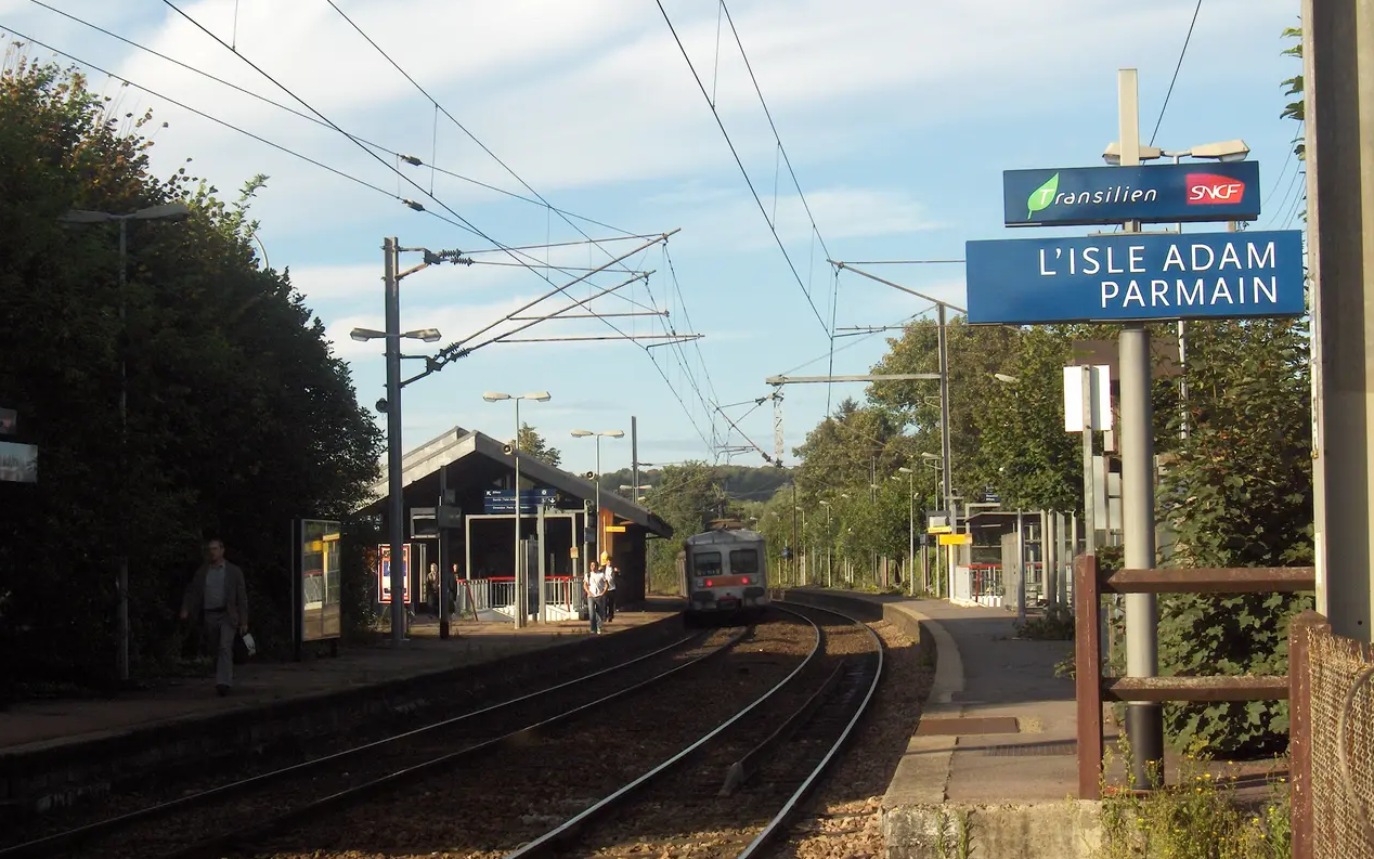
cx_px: 682
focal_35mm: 75
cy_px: 366
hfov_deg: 27.5
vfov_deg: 17.4
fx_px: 2809
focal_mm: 14.3
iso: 50
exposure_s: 1/391
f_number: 6
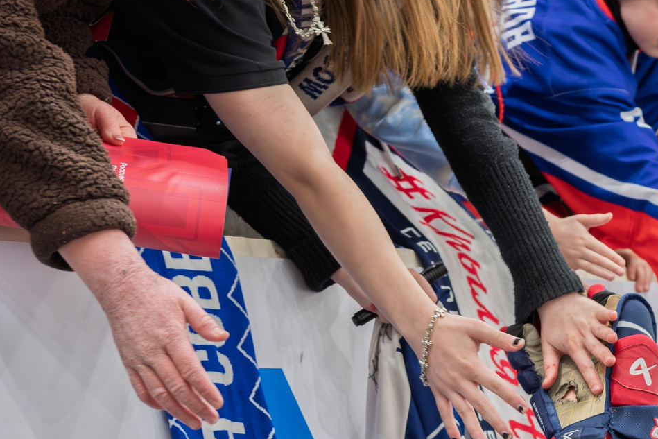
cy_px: 316
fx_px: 2614
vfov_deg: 9.6
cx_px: 874
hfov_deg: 13.8
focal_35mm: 143
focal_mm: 53
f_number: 4
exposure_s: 1/200
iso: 2500
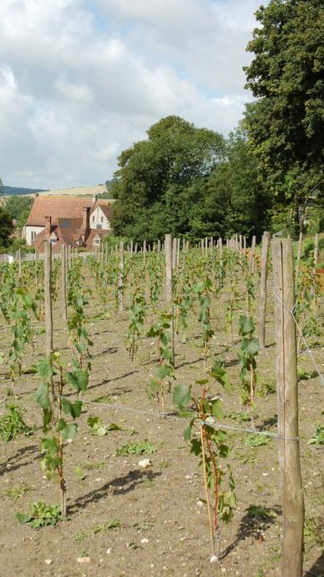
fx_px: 757
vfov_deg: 41.7
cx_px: 141
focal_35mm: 50
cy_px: 287
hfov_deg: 24.1
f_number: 9
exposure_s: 1/320
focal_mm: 31
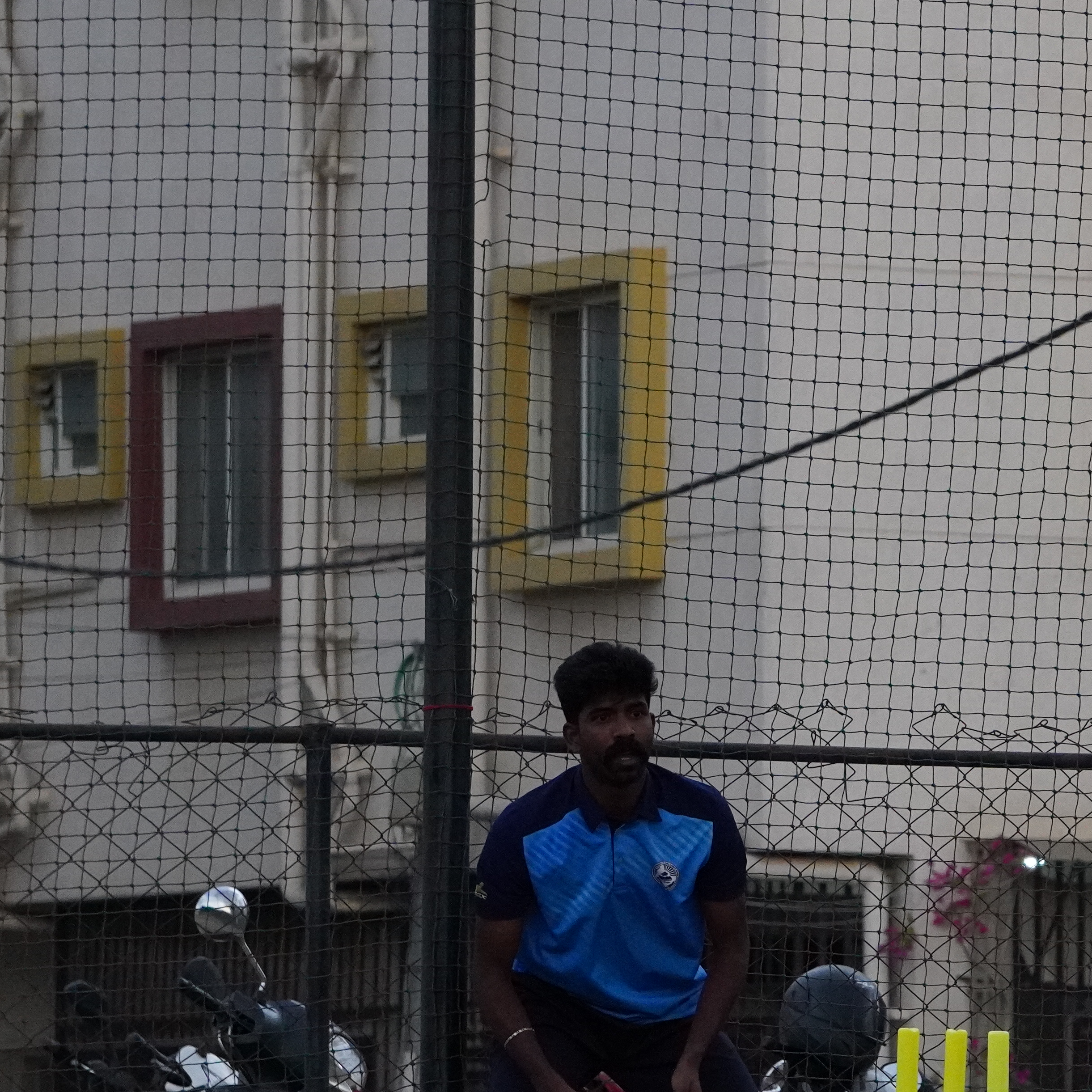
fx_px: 14420
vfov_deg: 4.3
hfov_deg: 4.3
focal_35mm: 404
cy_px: 805
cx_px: 1097
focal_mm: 129
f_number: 7.1
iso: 4000
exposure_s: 1/1000
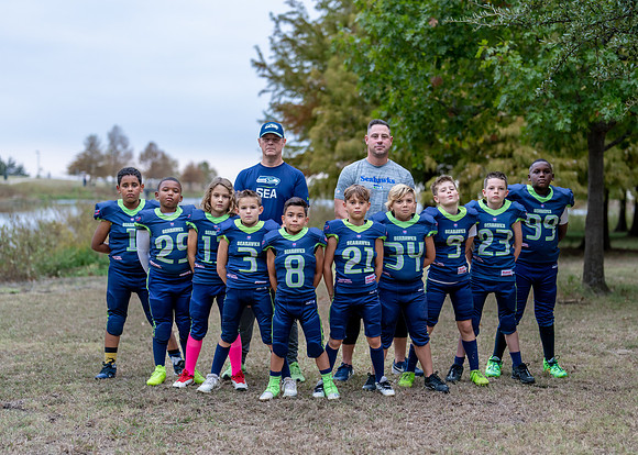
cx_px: 348
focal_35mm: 61
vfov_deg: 23.1
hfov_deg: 31.9
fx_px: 1114
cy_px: 246
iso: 320
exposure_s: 1/400
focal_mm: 50
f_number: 1.6
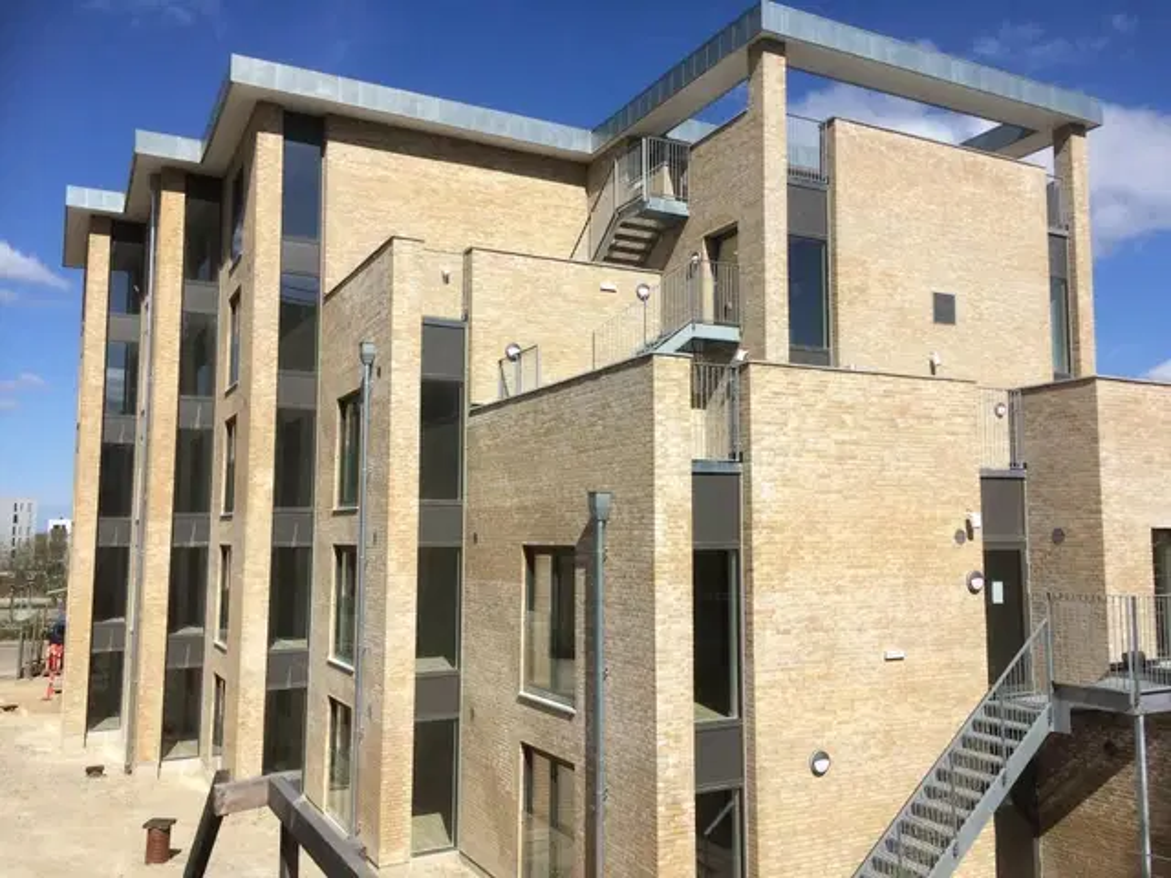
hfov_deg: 61.7
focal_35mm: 29
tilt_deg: +1.7
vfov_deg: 48.2
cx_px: 586
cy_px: 439
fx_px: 981
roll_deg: +0.5
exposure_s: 1/3165
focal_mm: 4.15
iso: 32
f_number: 2.2
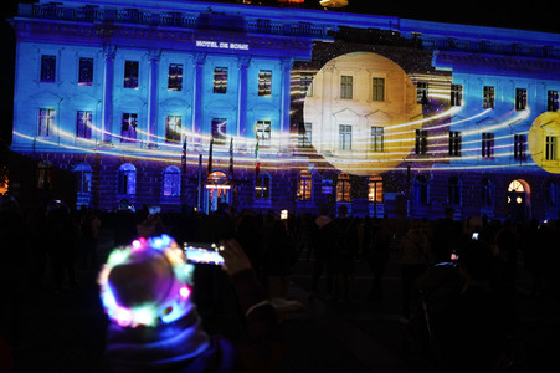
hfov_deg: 54.5
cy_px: 186
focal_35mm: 35
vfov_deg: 37.8
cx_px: 280
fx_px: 544
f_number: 3.5
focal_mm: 35
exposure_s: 1/13
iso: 1600
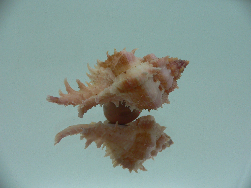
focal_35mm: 35
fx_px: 254
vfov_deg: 40.7
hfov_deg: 52.6
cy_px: 94
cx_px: 126
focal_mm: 4.6
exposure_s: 1/60
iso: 80
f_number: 2.8
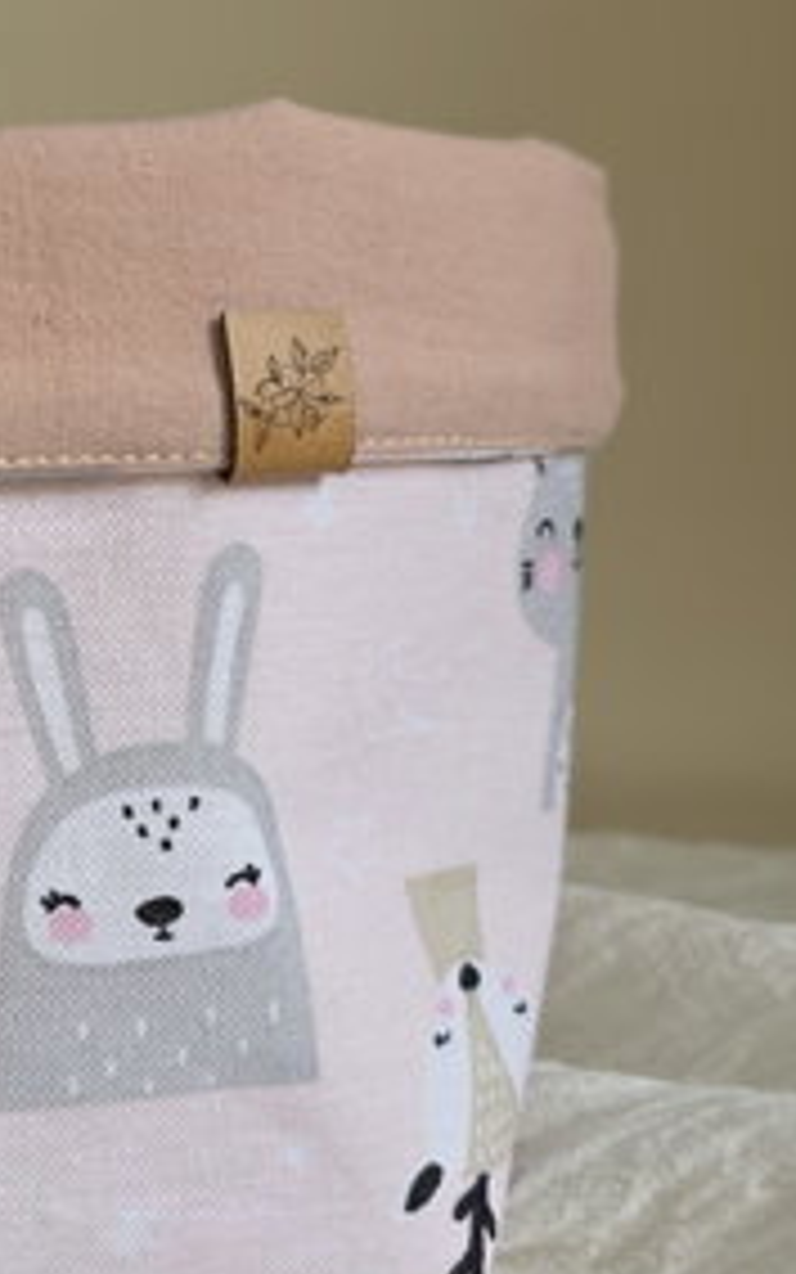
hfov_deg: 26.6
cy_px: 547
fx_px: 1596
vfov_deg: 43.4
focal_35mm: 46
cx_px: 9
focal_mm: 6.3
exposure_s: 1/50
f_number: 1.7
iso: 64
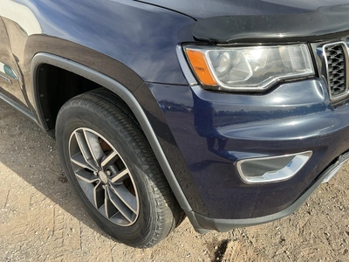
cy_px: 131
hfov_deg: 63.4
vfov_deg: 49.7
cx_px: 174
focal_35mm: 28
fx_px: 282
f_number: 1.8
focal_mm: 3
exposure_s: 1/409
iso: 25
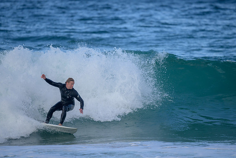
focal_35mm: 800
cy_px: 79
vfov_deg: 1.7
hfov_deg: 2.6
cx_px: 118
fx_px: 5245
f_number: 6.3
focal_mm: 800
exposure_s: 1/2500
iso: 800
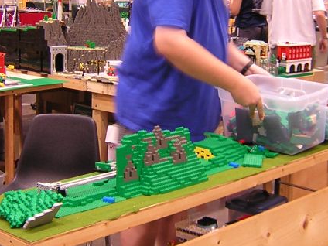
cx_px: 169
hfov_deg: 28.6
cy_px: 63
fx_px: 644
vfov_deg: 21.4
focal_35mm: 68
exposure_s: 1/4.2
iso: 100
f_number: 2.6
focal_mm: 4.7
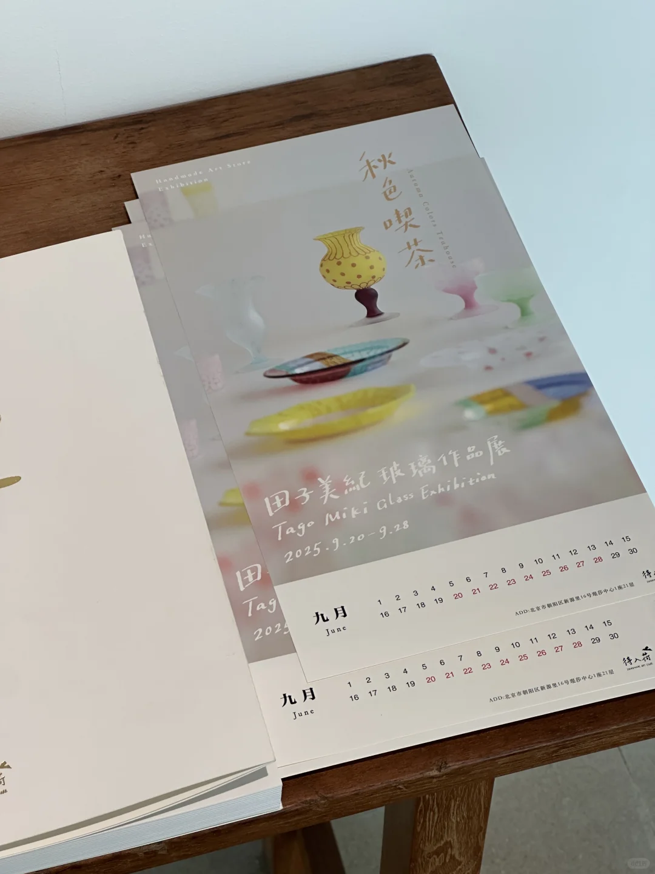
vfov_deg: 25.3
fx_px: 1943
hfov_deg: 19.1
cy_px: 437
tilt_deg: -50.7
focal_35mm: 77
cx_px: 328
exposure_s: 1/99
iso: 100
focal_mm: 9
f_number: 2.8
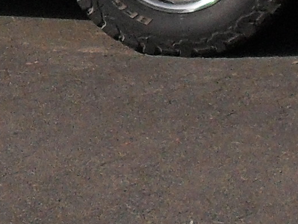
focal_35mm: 245
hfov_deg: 8.0
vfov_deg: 6.0
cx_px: -72
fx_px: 2110
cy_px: -132
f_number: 8.9
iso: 100
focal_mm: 6.2
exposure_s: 1/350
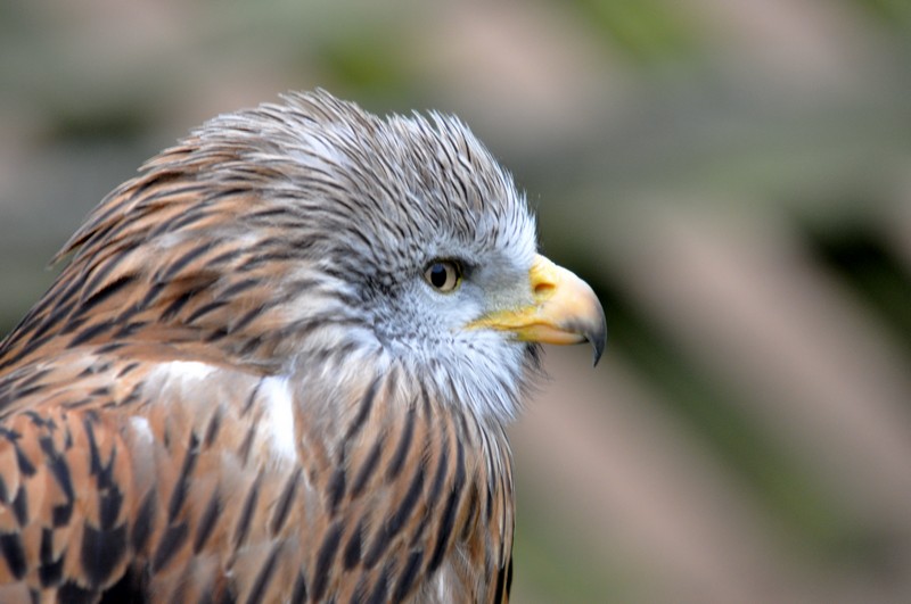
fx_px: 18952
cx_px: 456
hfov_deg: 2.8
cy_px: 302
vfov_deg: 1.8
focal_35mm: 750
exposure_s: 1/125
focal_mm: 500
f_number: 6.3
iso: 800
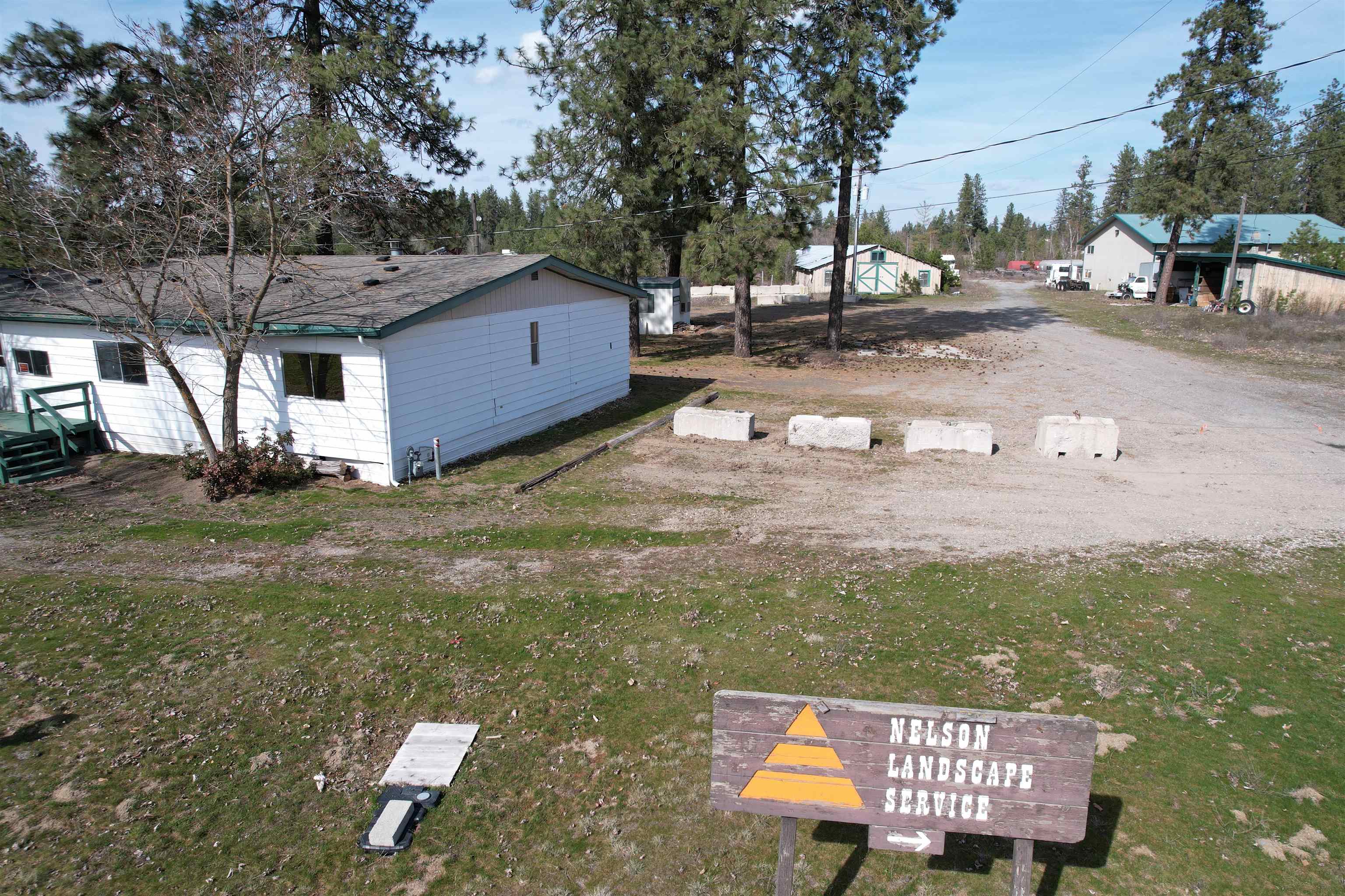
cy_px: 448
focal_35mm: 22
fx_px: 822
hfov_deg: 78.6
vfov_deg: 57.2
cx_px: 672
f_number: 2.8
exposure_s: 1/1600
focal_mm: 8.38
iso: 100
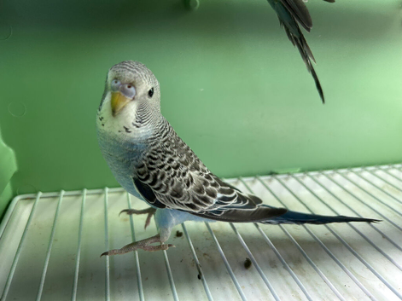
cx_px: 201
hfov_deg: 67.3
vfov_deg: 53.0
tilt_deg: -20.8
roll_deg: -2.9
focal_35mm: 26
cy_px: 150
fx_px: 302
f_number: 1.5
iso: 40
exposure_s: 1/121
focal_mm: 5.7
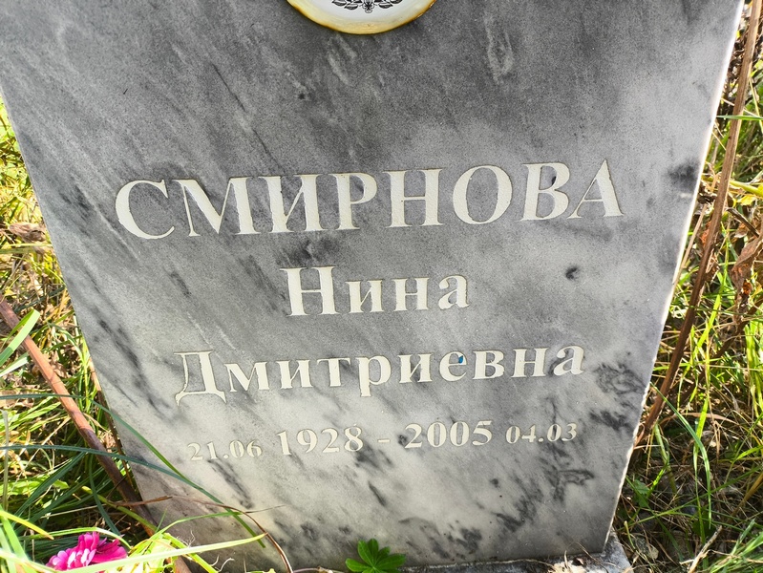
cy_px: 286
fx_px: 551
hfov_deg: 69.4
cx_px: 382
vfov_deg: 54.9
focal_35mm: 25
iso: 50
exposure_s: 1/151
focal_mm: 4.71
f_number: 1.7
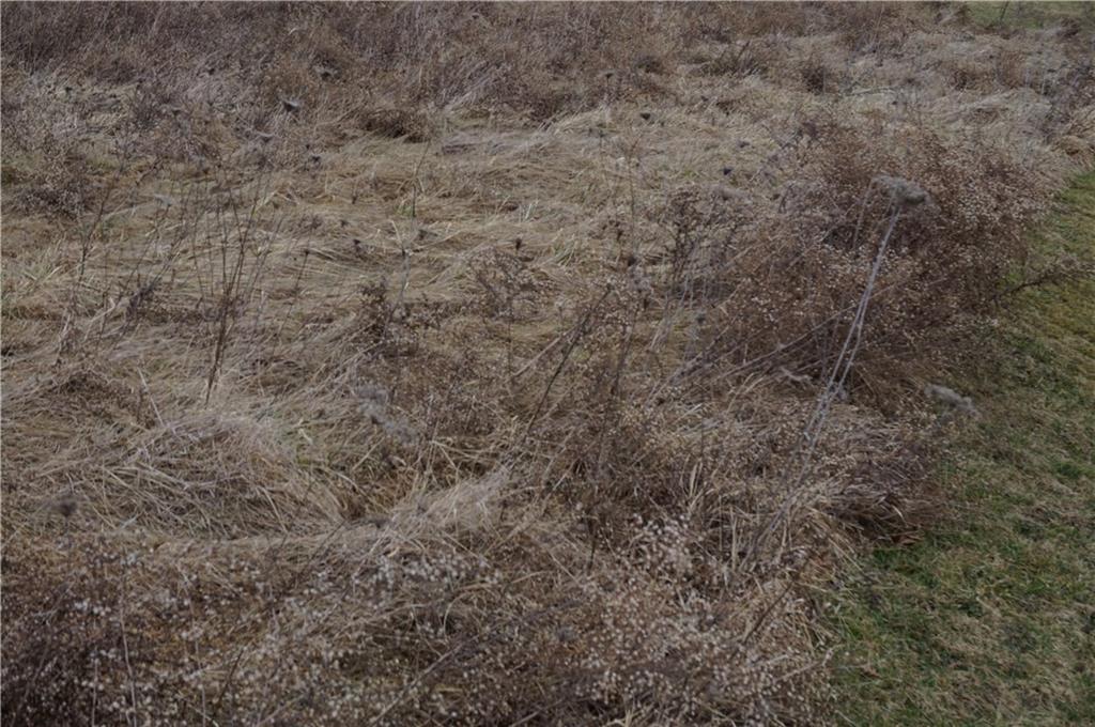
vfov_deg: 28.0
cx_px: 548
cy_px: 364
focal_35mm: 48
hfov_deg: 41.2
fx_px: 1458
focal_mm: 32
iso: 100
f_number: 9
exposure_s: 1/80
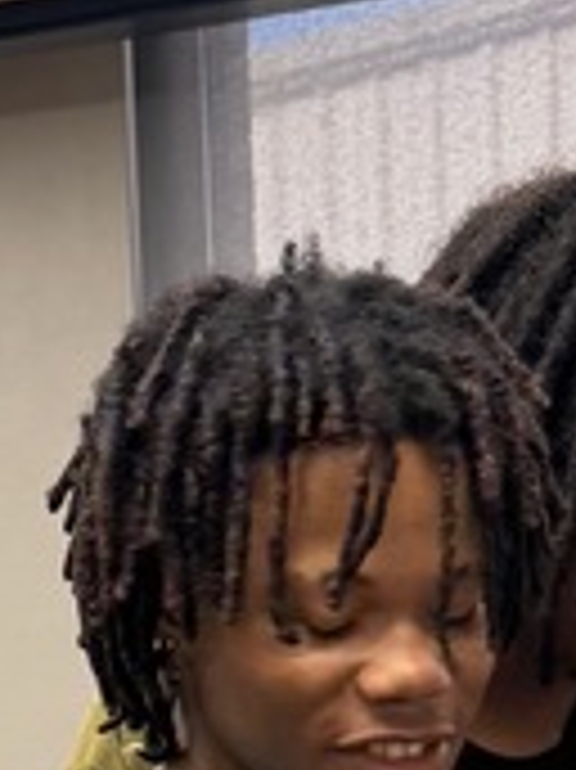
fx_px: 3199
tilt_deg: -5.7
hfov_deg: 10.3
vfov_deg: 13.2
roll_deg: +0.4
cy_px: 1000
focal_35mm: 144
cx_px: 468
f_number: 1.78
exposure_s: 1/120
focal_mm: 6.76
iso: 320
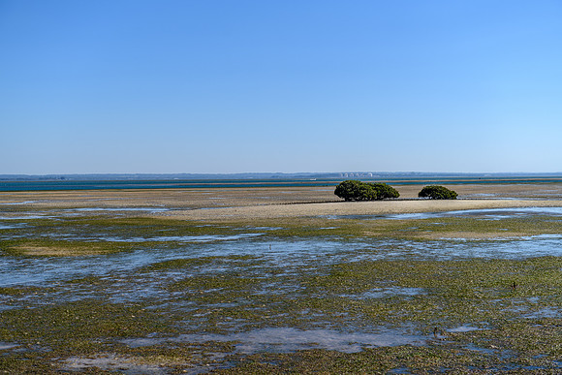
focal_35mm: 50
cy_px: 188
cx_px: 281
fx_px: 781
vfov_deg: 27.0
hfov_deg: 39.6
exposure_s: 1/1000
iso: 64
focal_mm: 50
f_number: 4
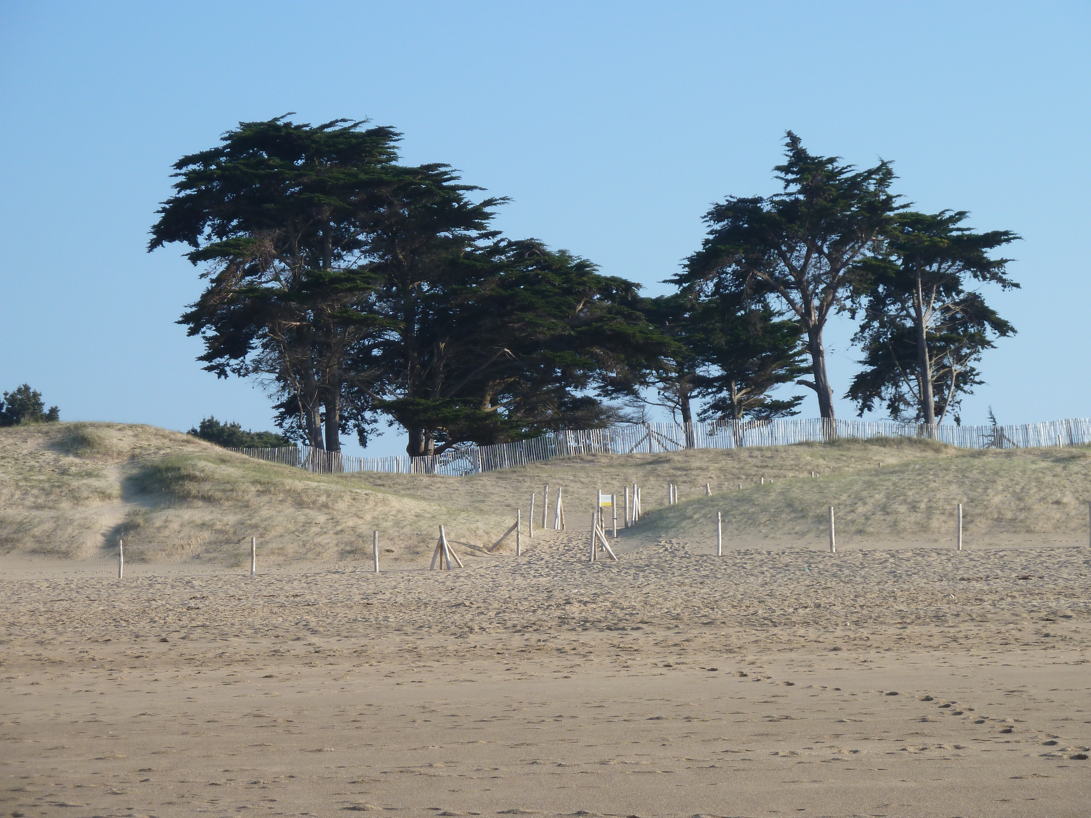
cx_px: 546
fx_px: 3751
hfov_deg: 16.6
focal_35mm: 119
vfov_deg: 12.5
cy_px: 409
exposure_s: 1/400
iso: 80
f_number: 4.4
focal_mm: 19.5
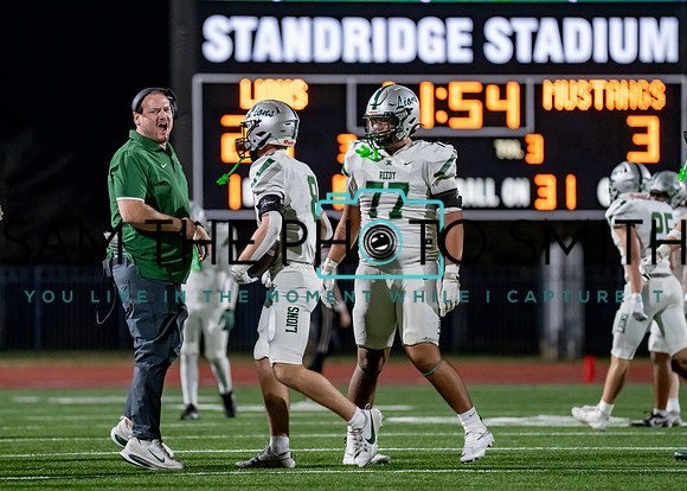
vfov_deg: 5.2
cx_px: 267
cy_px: 234
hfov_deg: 7.3
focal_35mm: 277
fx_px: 5395
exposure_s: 1/1250
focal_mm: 200
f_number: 2.8
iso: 3200
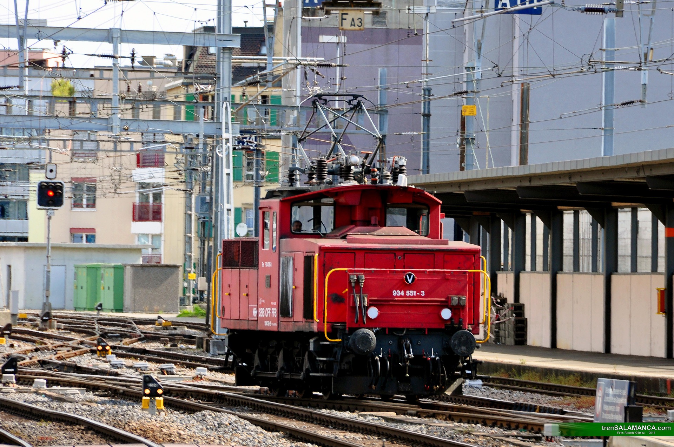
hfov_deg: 6.9
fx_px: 5609
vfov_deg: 4.6
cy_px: 224
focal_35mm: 300
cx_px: 337
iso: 200
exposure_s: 1/125
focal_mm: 200
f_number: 9.5
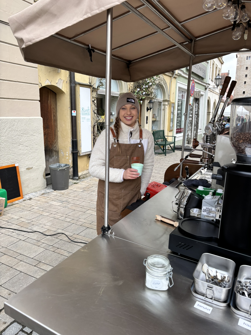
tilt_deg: -12.0
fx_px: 251
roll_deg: -0.9
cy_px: 168
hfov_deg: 53.1
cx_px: 126
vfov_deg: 67.3
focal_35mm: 26
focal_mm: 5.96
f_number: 1.6
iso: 50
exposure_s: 1/331
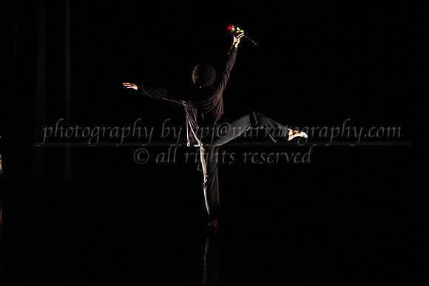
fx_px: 1251
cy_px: 143
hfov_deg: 19.5
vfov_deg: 13.0
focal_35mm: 105
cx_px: 214
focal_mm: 105
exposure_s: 1/500
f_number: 3.2
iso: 5000
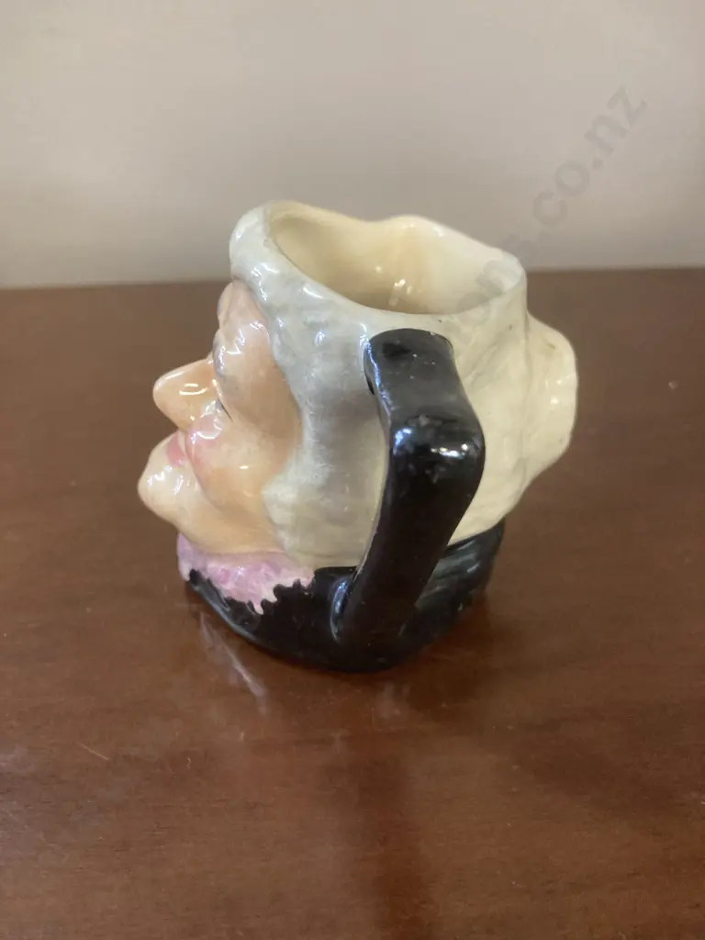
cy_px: 470
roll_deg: +1.6
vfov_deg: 63.4
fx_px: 760
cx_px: 352
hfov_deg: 49.7
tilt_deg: -29.9
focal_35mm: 28
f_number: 1.8
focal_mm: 3.99
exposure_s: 1/50
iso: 320
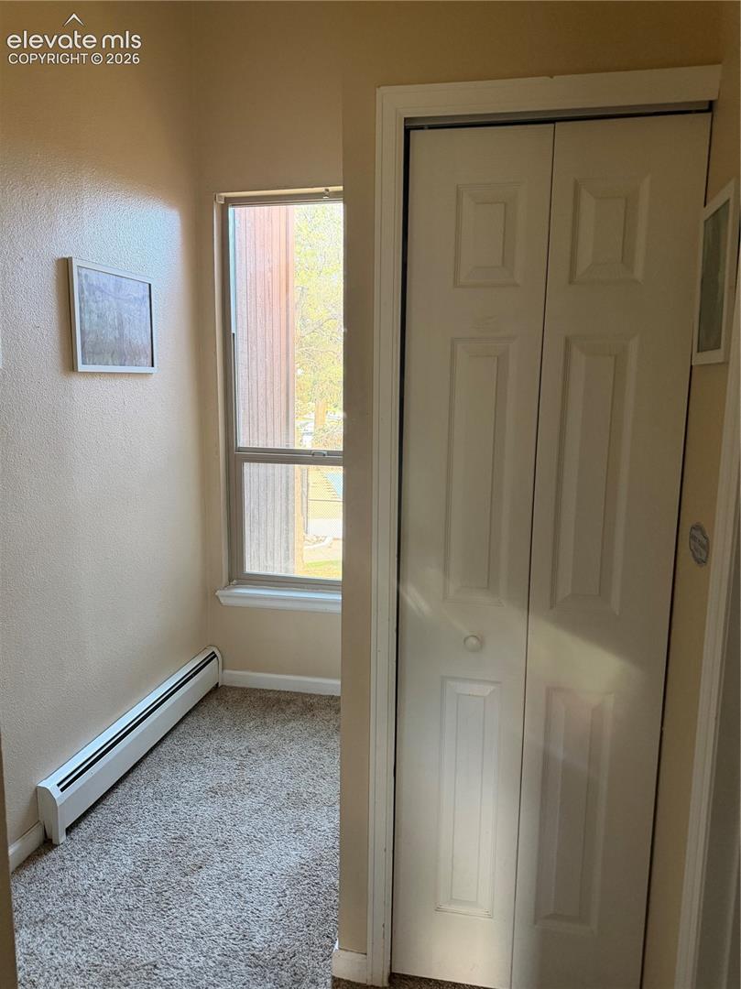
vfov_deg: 71.6
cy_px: 494
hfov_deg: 56.8
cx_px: 370
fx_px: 686
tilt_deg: -8.6
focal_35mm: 24
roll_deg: -0.3
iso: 400
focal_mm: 6.76
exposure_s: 1/60
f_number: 1.78
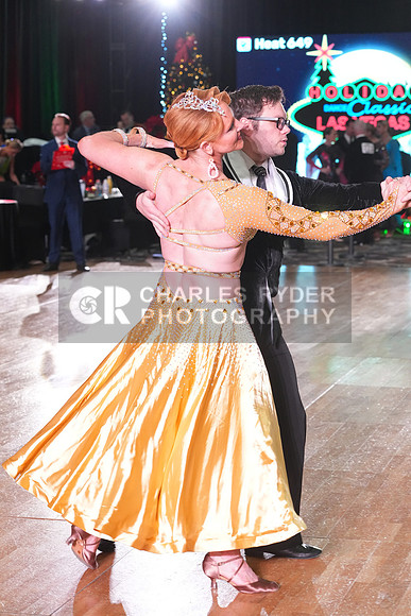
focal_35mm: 83
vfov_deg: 24.5
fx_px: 1420
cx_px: 206
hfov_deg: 16.5
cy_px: 308
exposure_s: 1/200
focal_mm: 83
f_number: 5.6
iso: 3200
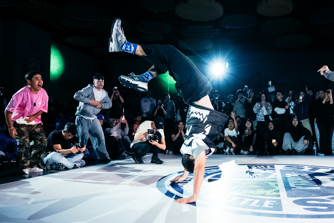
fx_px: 281
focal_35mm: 30
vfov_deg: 43.2
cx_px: 207
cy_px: 110
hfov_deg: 60.7
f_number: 2.8
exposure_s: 1/800
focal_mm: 24
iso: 3200
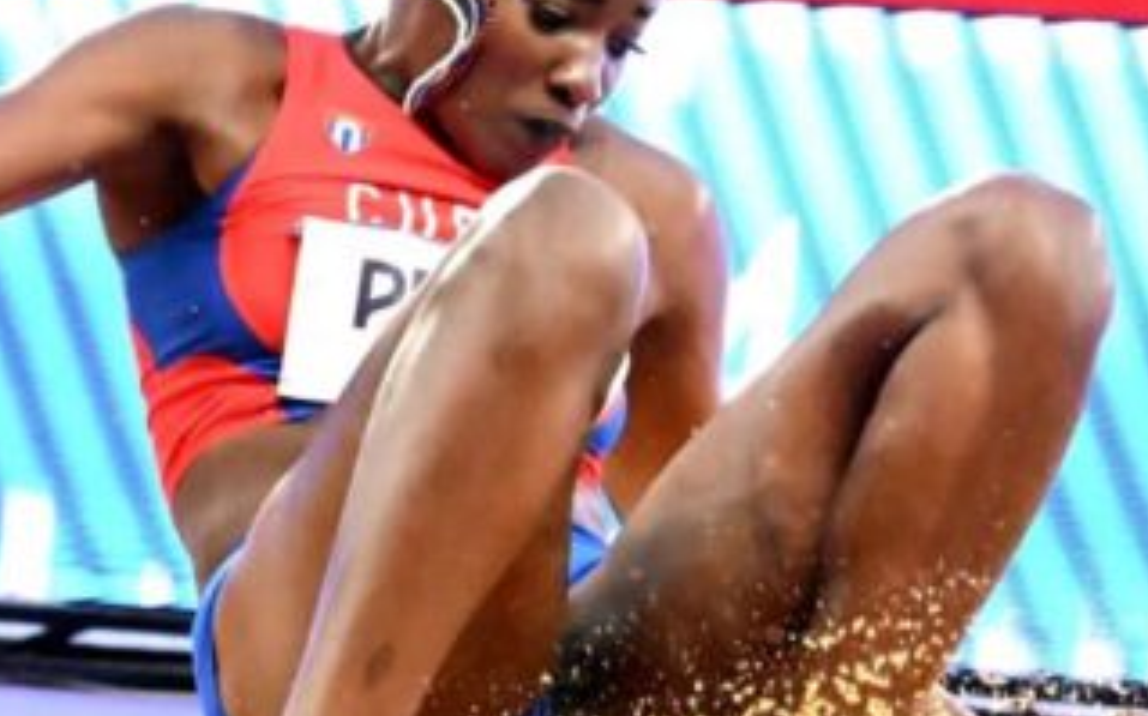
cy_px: 324
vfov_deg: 3.1
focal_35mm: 422
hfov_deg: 5.0
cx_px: 299
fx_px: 13196
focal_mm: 220
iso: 51200
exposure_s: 1/8000
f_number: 5
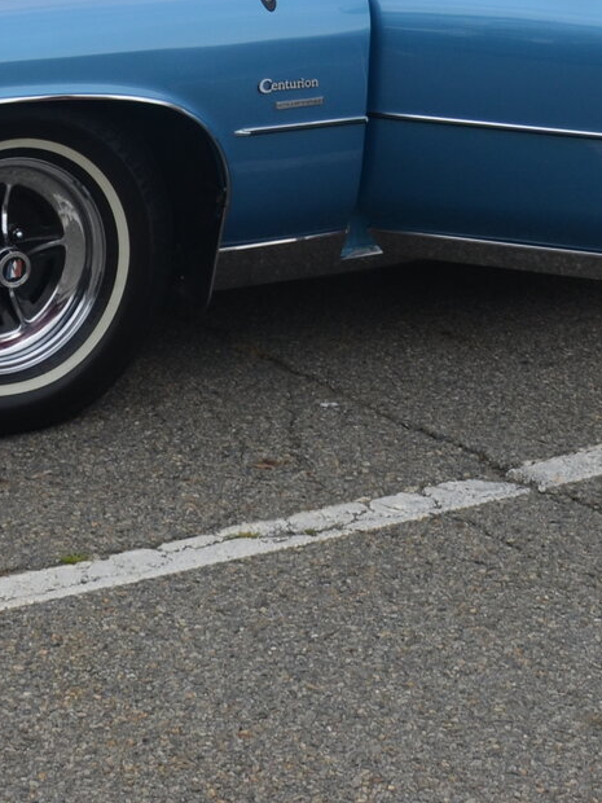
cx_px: 405
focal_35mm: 116
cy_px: -259
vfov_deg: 16.0
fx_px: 2690
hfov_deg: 12.8
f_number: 7.1
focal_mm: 20
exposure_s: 1/200
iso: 200
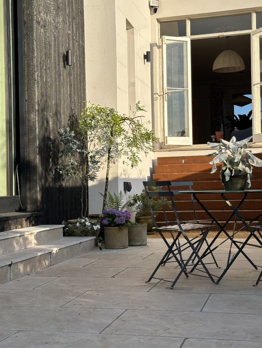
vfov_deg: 33.2
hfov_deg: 25.2
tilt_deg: +3.7
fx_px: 585
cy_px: 156
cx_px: 122
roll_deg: +1.0
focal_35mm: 58
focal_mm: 6.86
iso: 80
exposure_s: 1/4566
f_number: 1.78
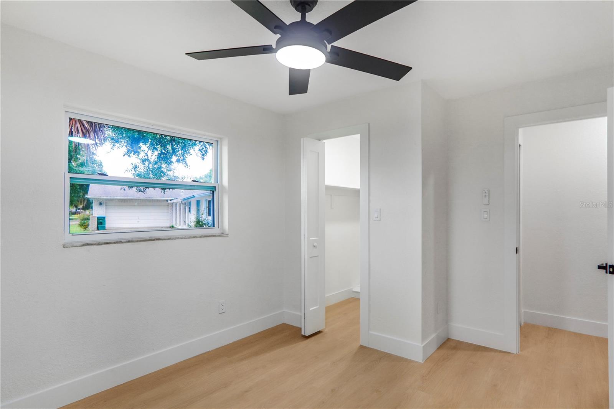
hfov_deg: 90.0
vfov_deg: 67.4
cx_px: 307
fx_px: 307
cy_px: 204
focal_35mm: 18
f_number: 3.2
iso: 320
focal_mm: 12
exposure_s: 1/80
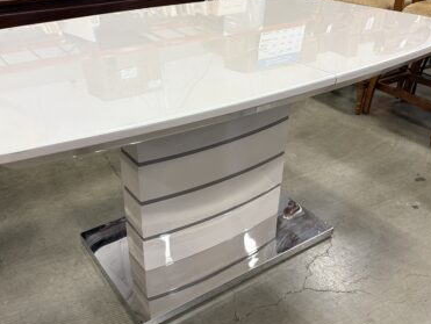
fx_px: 436
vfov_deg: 40.8
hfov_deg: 52.5
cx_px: 196
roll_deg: +1.1
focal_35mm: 35
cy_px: 167
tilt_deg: -30.4
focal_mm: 5.96
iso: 160
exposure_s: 1/60
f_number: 1.6
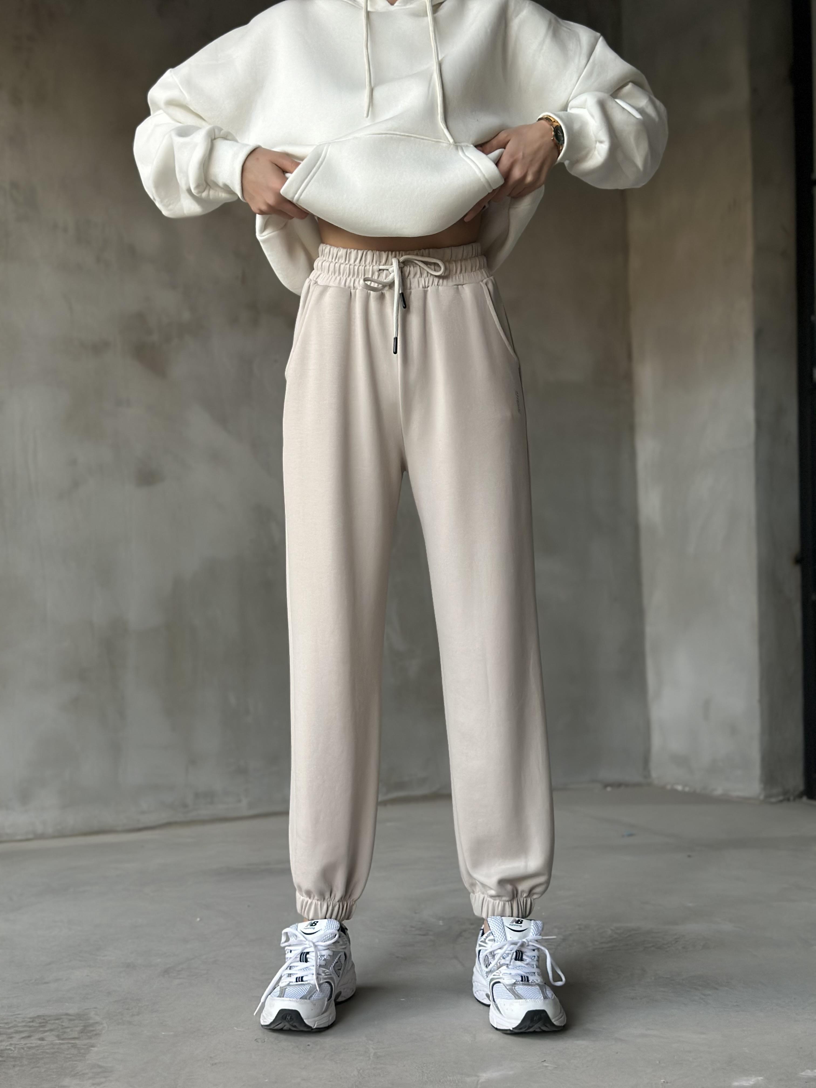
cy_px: 544
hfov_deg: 30.3
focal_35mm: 48
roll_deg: +0.5
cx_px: 408
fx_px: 1509
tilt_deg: +1.8
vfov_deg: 39.7
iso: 200
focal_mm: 6.86
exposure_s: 1/60
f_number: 1.78
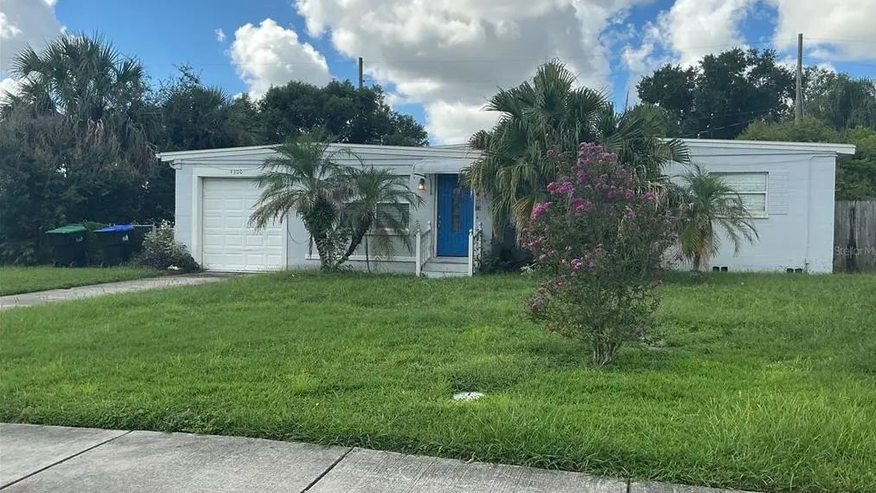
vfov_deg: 36.7
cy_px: 250
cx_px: 443
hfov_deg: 61.0
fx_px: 743
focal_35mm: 32
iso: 25
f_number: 1.8
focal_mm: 3
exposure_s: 1/1451
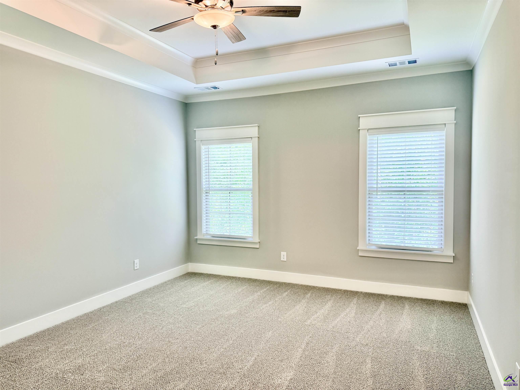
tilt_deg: -2.0
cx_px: 260
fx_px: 361
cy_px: 195
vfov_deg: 56.8
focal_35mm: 24
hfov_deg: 71.6
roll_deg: +0.3
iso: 125
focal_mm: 6.76
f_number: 1.78
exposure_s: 1/121
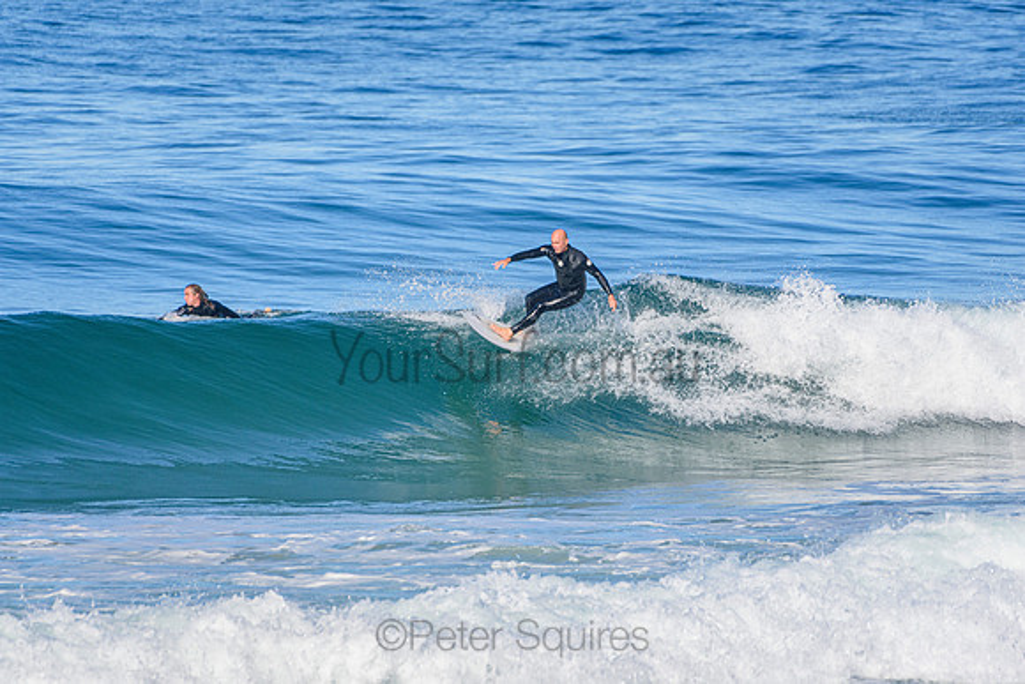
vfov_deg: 1.8
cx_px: 512
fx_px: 21358
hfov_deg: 2.7
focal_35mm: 750
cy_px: 342
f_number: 5.6
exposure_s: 1/2000
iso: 360
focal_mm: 500
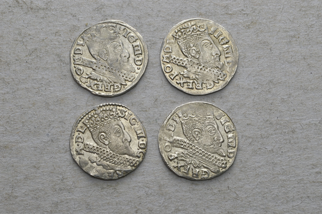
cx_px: 161
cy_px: 107
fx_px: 736
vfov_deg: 16.5
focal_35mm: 82
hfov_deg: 24.7
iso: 400
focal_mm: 55
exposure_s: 1/200
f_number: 14
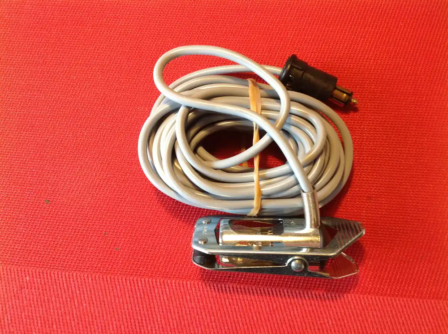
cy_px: 167
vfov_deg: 40.6
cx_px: 224
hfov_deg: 52.7
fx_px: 452
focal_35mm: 35
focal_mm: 4.28
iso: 100
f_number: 2.4
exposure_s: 1/15
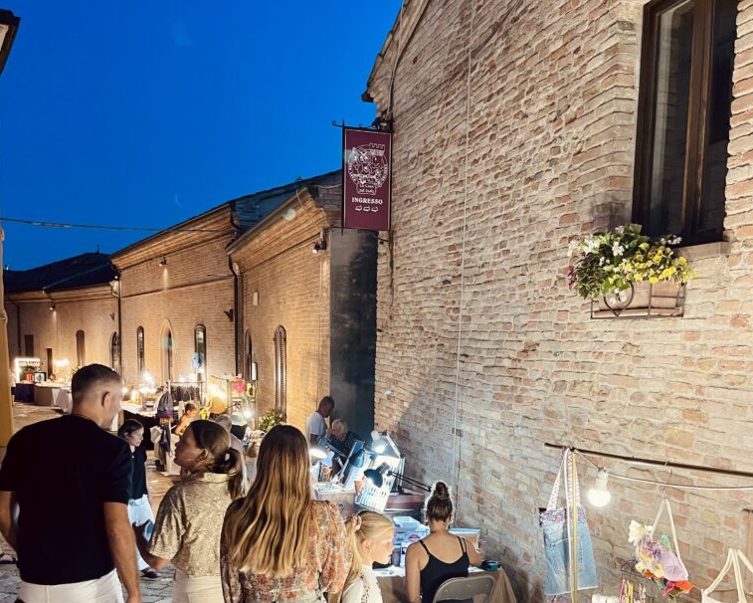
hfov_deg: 54.2
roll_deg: -0.9
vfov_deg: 43.7
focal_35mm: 33
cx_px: 381
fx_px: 736
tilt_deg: -6.4
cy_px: 416
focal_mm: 5.1
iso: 160
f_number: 1.6
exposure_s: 1/50
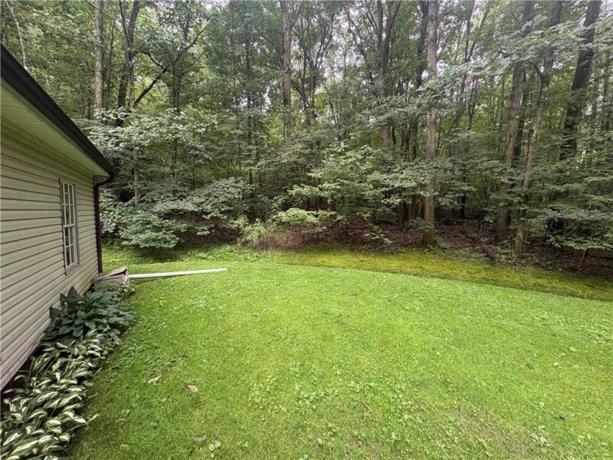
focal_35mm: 14
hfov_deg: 102.1
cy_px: 230
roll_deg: +0.2
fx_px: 248
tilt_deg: -4.4
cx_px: 306
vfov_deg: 85.7
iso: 200
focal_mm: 2.22
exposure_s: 1/99
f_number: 2.2
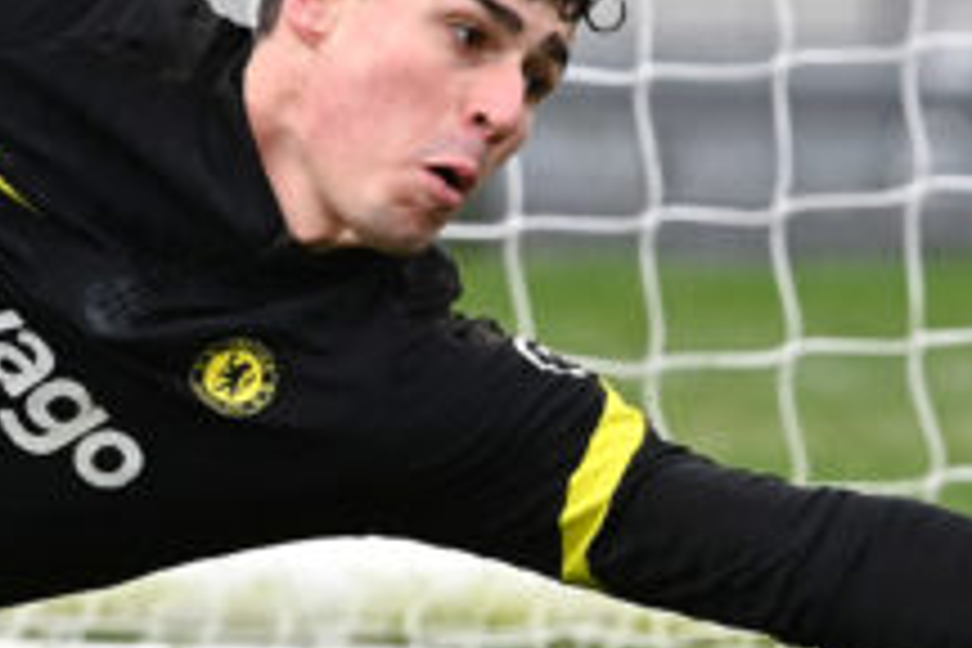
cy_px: -124
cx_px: -238
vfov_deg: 0.7
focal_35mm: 1893
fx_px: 51107
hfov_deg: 1.1
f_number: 4
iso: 800
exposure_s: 1/1250
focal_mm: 400
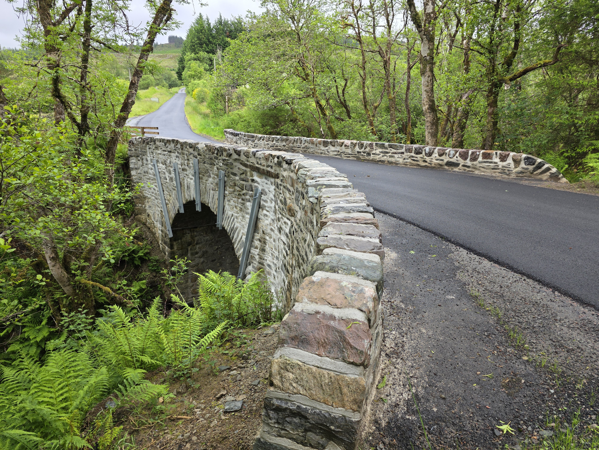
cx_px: 300
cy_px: 225
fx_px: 398
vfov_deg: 58.9
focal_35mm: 23
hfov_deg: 73.9
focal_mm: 6.3
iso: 40
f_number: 1.7
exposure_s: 1/180
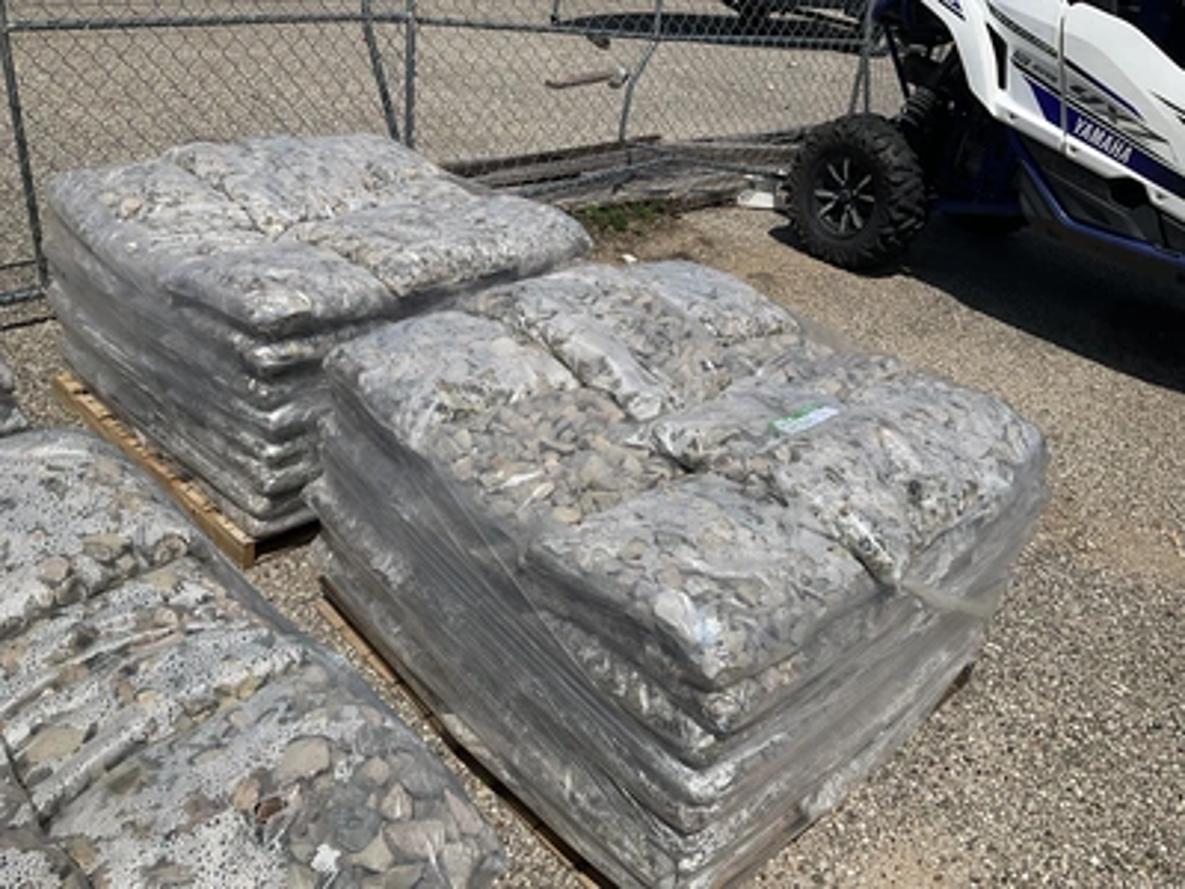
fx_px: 993
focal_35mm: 29
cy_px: 444
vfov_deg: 48.2
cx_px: 592
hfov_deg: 61.7
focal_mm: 3
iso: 25
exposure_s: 1/4405
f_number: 1.8
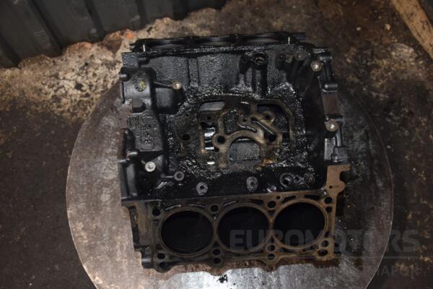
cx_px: 216
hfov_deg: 51.3
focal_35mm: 38
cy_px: 144
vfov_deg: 35.5
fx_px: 451
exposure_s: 1/60
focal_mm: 25
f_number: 5
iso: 800
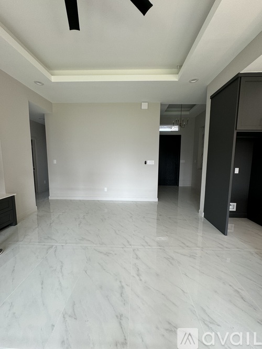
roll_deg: +0.1
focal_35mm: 14
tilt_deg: -6.0
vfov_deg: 102.1
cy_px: 174
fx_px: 141
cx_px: 131
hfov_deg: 85.7
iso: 80
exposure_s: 1/120
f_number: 2.2
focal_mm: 2.22
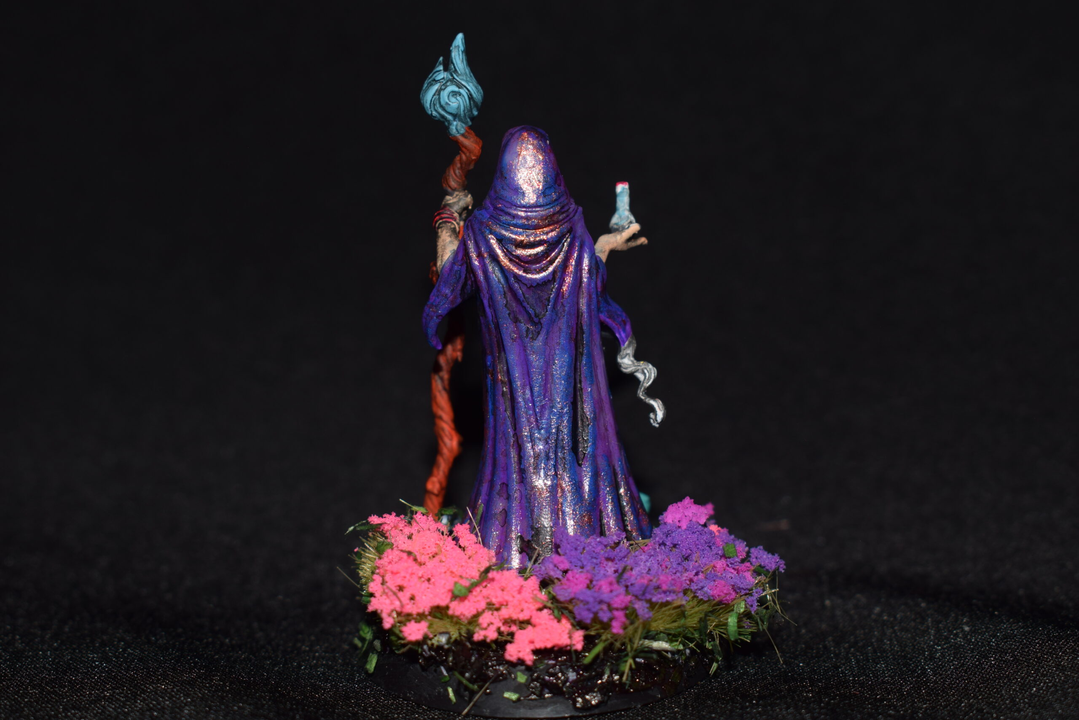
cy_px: 360
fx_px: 2068
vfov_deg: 19.7
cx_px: 540
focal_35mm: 69
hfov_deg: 29.2
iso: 100
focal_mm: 46
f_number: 8
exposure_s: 1/60
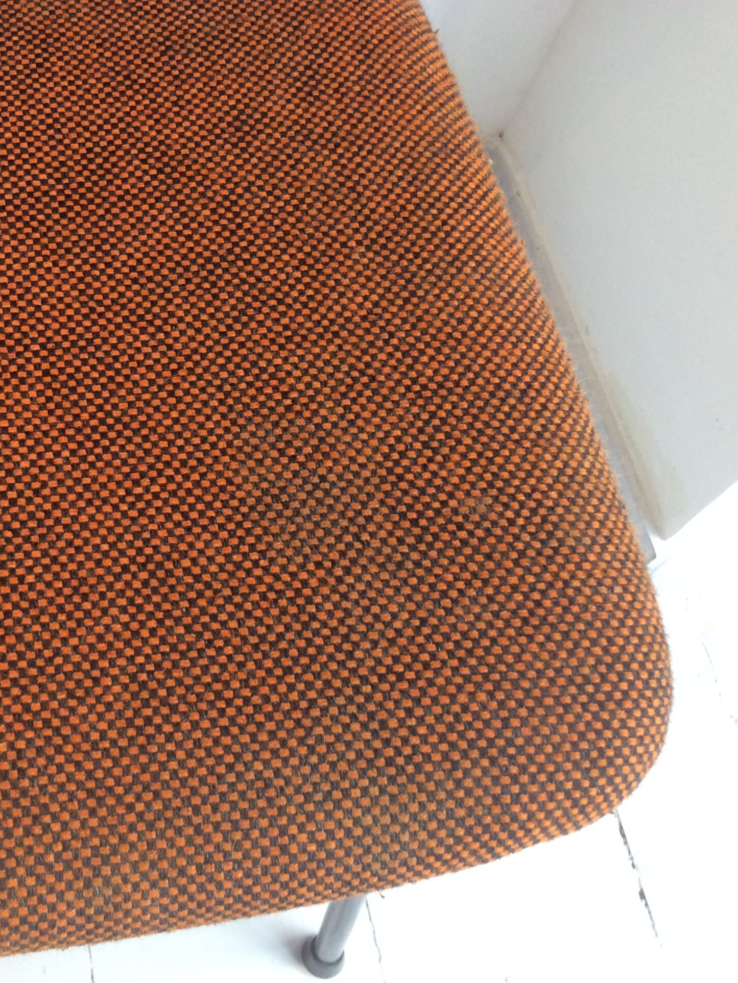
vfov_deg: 43.8
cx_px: 97
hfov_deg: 32.2
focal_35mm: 43
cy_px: 493
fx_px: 1222
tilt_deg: -64.4
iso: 80
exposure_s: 1/25
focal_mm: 3.3
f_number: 2.4
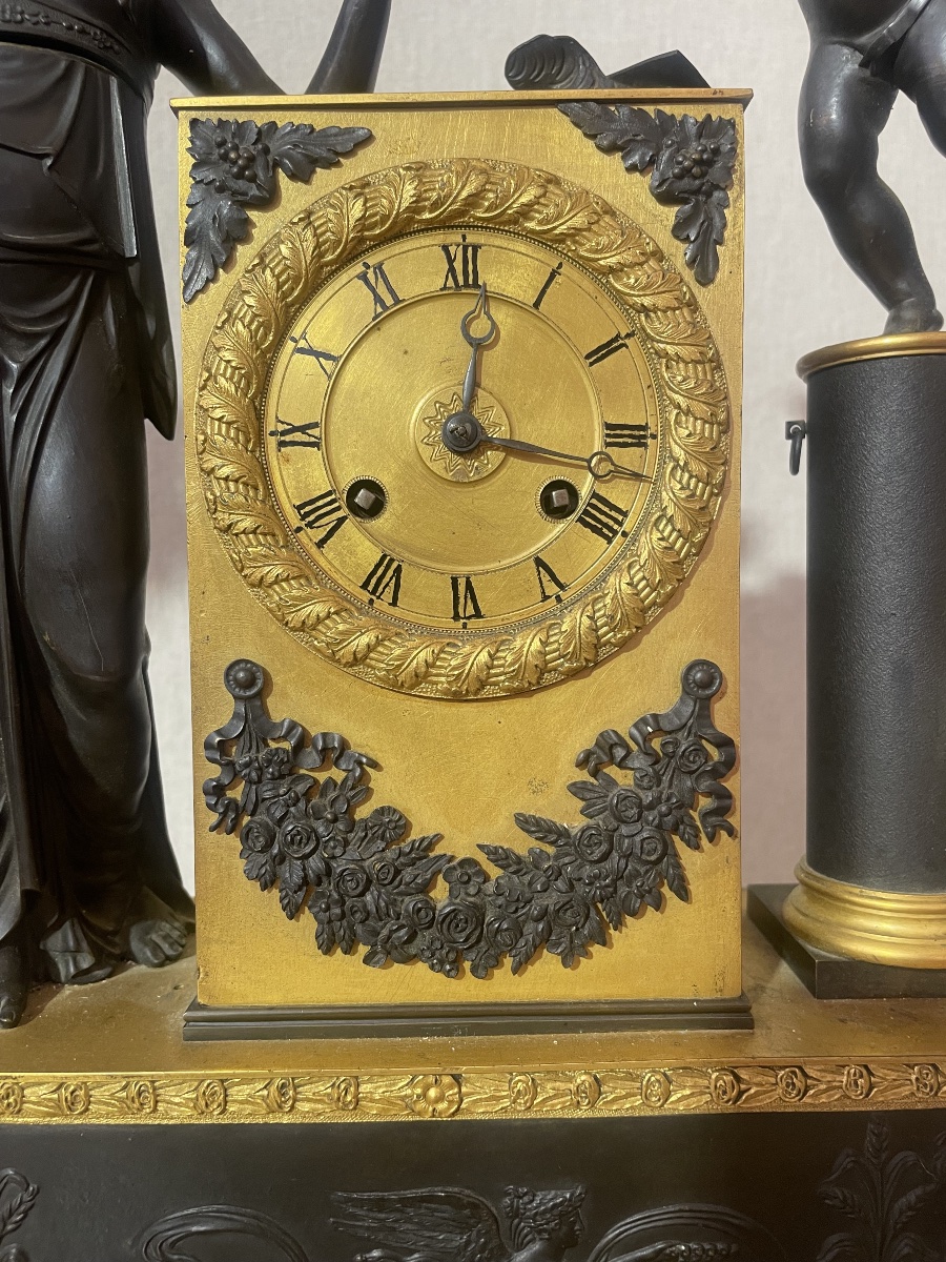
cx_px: 473
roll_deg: +1.7
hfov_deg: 53.1
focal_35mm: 26
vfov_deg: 67.3
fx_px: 947
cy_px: 631
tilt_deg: -4.4
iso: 100
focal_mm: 4.2
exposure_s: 1/50
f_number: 1.6
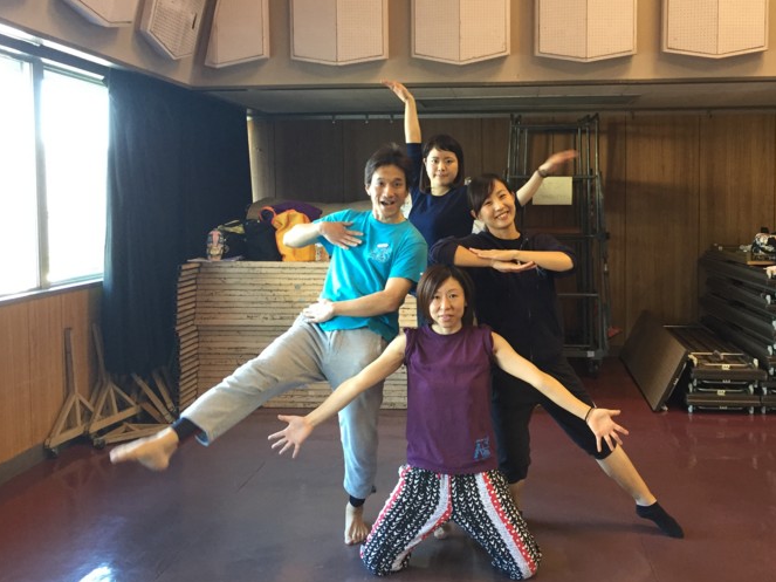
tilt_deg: -3.1
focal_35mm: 35
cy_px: 238
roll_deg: +0.5
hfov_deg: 52.4
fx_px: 784
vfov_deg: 40.5
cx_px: 445
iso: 125
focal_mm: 4.15
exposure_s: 1/30
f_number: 2.2
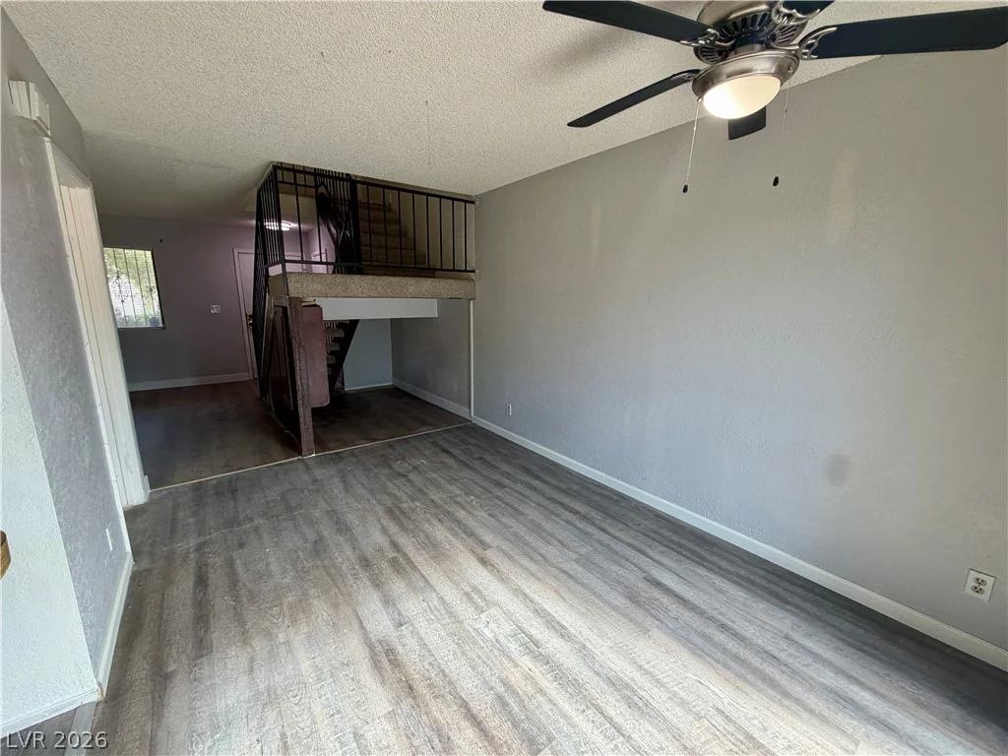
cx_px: 504
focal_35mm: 14
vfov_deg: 85.7
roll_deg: -0.3
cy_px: 378
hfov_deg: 102.1
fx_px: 408
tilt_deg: -11.5
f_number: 2.2
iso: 160
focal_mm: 2.22
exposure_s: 1/120
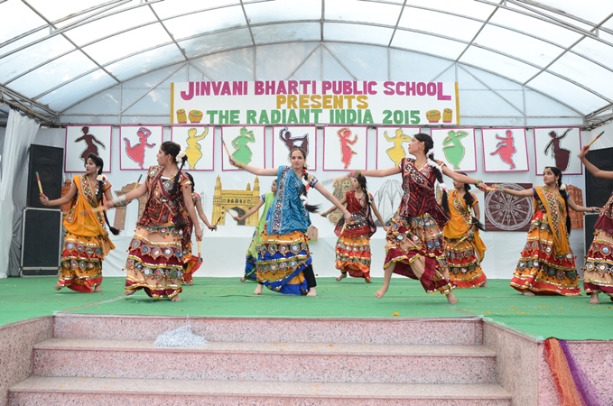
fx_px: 561
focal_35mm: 33
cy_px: 203
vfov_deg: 39.8
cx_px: 306
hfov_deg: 57.3
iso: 500
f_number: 8
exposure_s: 1/160
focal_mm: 22
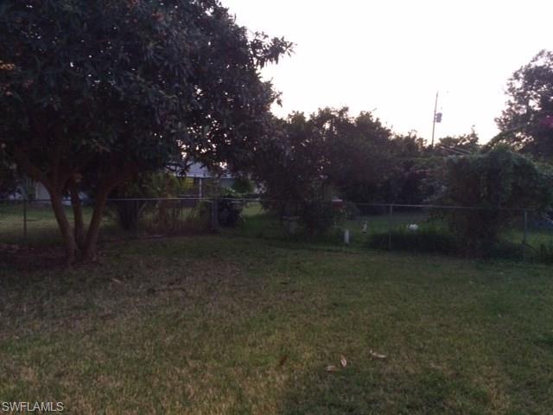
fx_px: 463
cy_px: 208
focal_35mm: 29
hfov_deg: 61.7
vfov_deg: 48.2
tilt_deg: -0.6
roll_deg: +0.0
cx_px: 276
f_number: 2.2
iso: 320
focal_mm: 4.15
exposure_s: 1/17
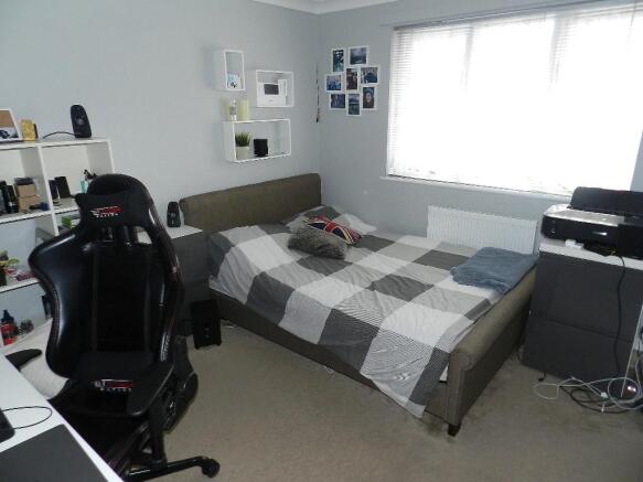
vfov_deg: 58.9
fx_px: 427
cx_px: 322
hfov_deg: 73.9
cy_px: 241
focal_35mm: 23
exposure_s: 1/30
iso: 200
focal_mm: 4
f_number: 3.4
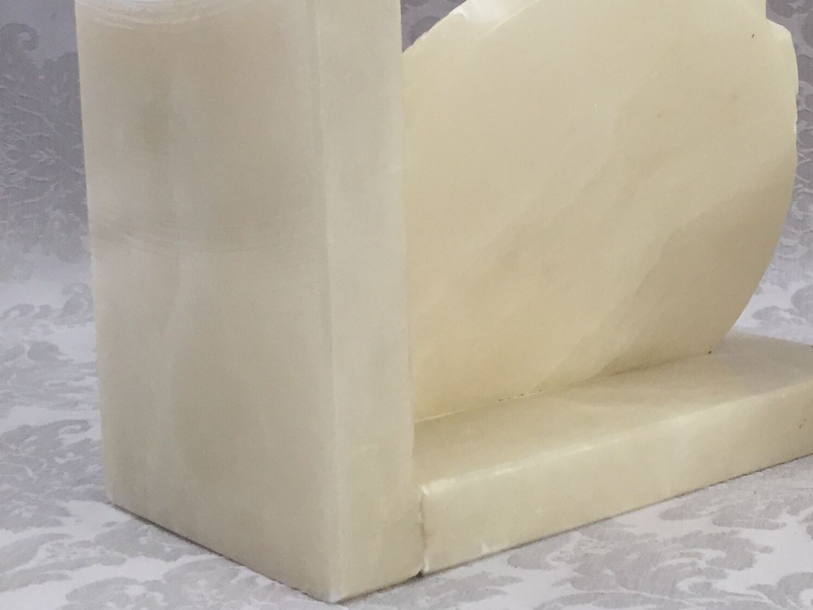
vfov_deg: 23.2
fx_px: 1480
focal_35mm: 63
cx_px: 880
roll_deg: -1.1
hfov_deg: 28.1
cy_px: 201
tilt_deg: -6.3
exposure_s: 1/33
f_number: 2.2
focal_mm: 4.15
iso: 100
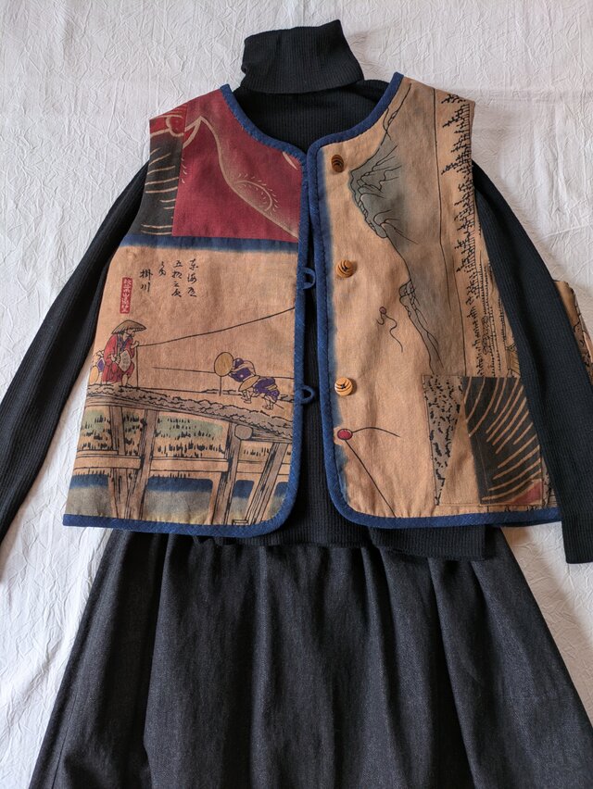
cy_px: 394
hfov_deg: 54.9
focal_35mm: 25
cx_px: 296
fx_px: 570
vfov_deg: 69.4
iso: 44
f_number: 1.89
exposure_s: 1/60
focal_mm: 5.43
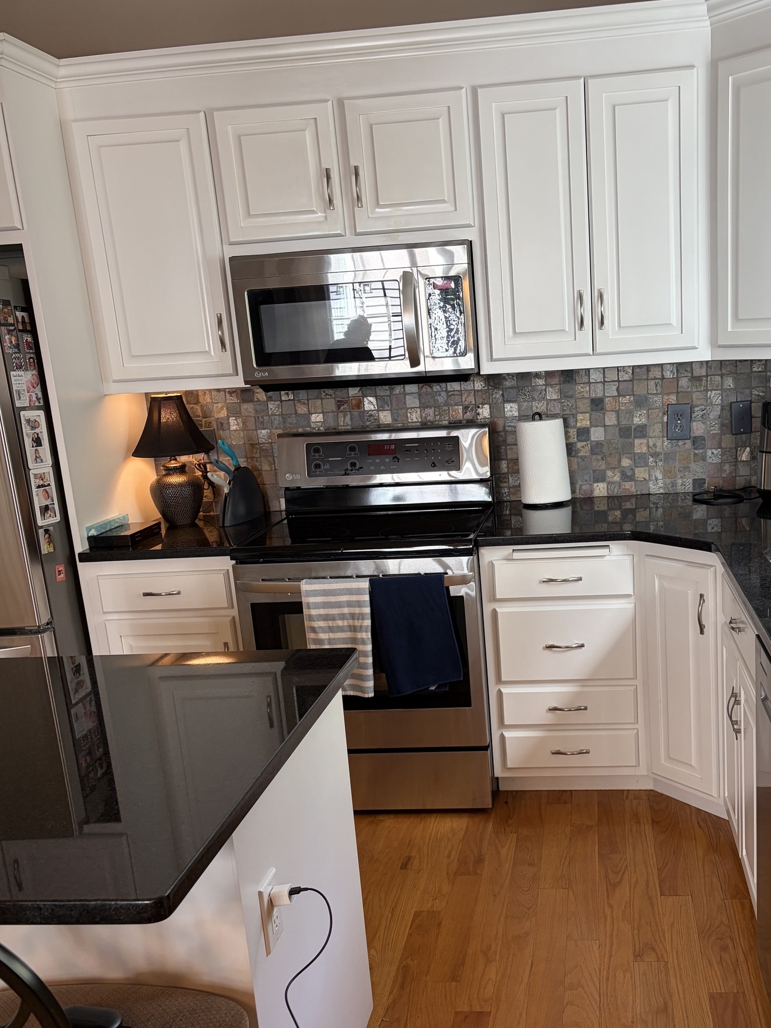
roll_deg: +4.4
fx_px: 1010
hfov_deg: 41.4
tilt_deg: -14.4
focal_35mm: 34
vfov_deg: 53.8
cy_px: 589
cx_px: 495
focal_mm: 5.96
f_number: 1.6
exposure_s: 1/60
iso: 80
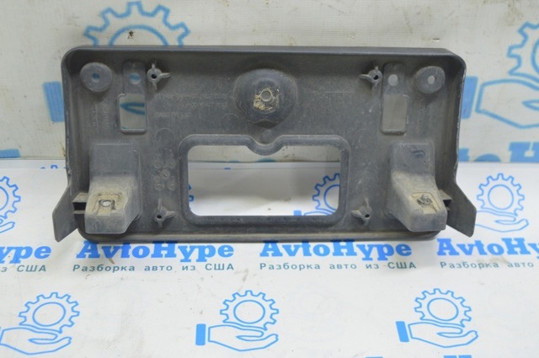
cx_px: 270
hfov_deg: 41.2
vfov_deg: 28.0
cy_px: 179
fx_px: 718
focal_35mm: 48
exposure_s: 1/15
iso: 400
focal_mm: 32
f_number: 5.6
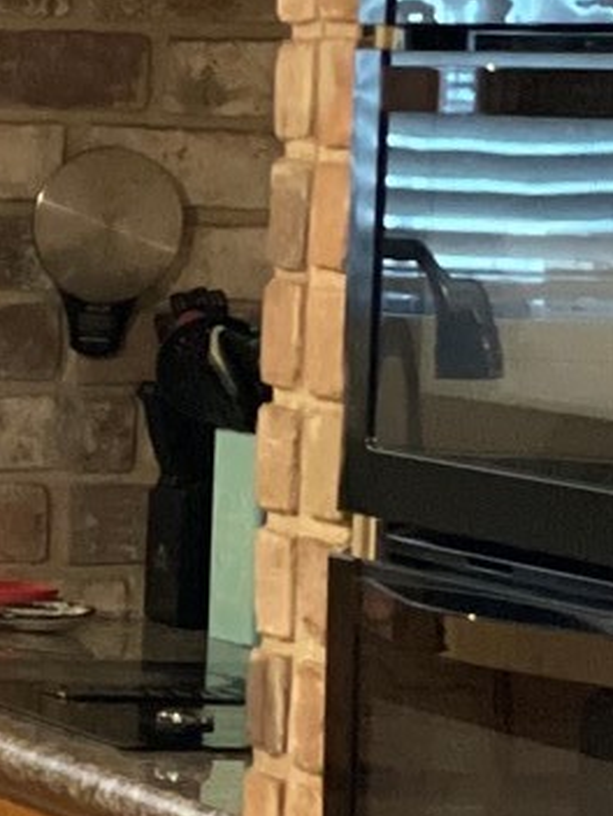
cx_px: -936
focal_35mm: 303
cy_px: 418
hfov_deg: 4.8
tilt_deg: -3.4
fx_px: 7141
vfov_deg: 6.5
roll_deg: -1.3
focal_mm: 6
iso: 400
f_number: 2
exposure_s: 1/40
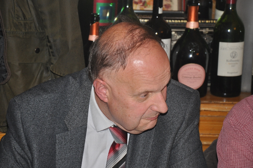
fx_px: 790
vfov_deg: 12.1
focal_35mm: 112
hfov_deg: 18.2
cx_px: 126
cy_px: 84
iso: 800
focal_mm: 75
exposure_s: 1/60
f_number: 5.3
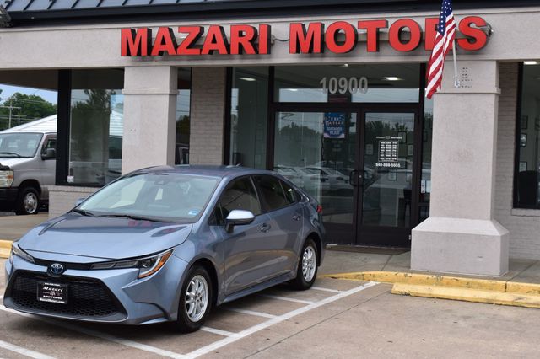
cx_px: 270
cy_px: 180
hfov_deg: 33.4
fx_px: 899
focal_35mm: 60
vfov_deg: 22.6
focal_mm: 40
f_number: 10
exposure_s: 1/250
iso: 400
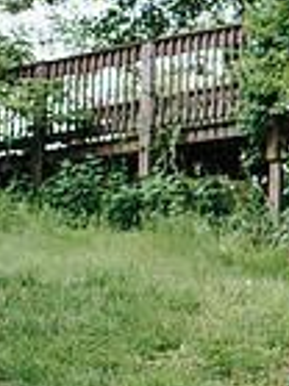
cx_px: 736
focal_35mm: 142
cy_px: 193
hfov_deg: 9.2
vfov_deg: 13.9
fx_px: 1583
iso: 450
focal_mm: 35
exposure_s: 1/640
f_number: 3.2
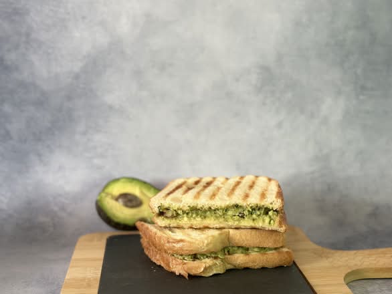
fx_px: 544
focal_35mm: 48
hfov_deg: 39.6
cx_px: 196
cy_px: 147
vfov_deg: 30.3
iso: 100
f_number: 1.78
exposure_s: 1/60
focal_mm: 6.86
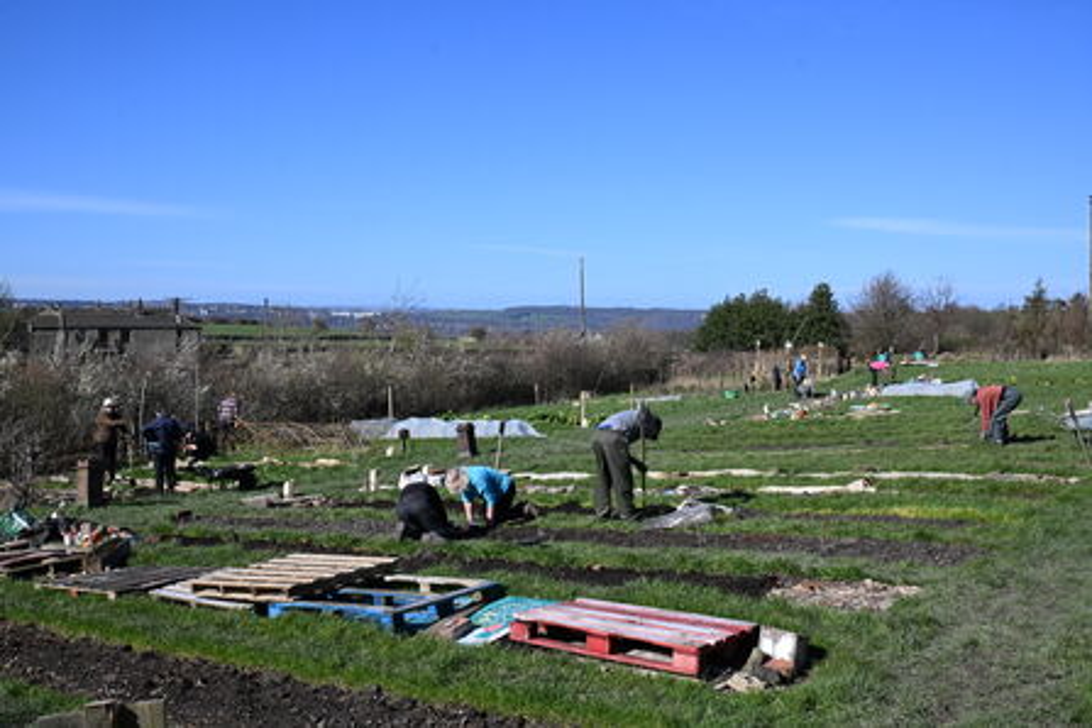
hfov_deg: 52.2
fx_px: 1115
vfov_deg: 36.2
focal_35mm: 37
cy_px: 364
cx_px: 546
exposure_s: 1/320
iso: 400
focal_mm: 24.5
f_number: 14
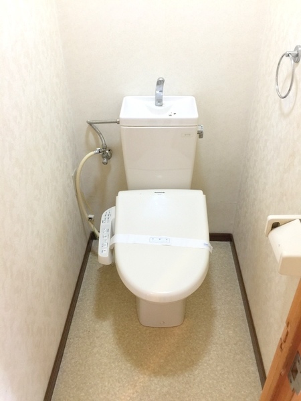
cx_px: 150
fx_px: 336
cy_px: 200
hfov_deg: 48.2
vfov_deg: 61.7
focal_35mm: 29
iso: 40
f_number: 2.2
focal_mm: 4.15
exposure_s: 1/15
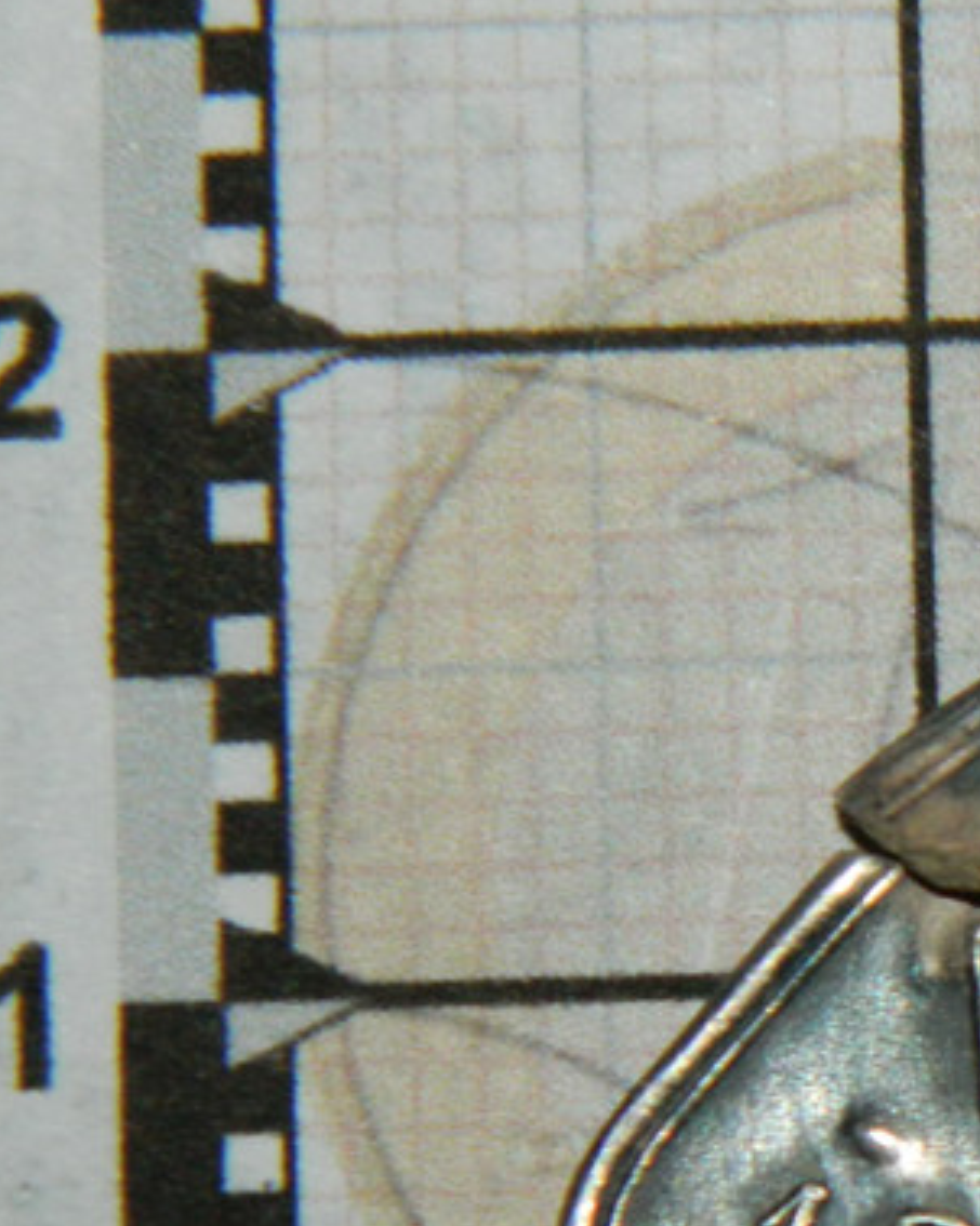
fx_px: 10305
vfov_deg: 6.8
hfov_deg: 5.4
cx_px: 1485
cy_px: 1151
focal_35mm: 284
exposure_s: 1/60
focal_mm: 18.6
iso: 200
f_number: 12.6
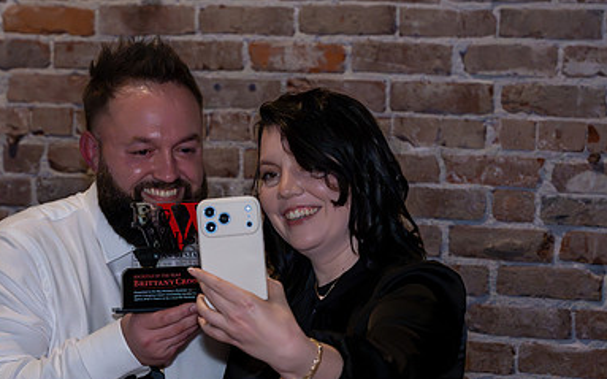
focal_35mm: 148
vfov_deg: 8.8
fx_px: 2447
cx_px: 266
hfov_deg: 14.1
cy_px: 325
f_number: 5
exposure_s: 1/320
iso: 6400
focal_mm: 83
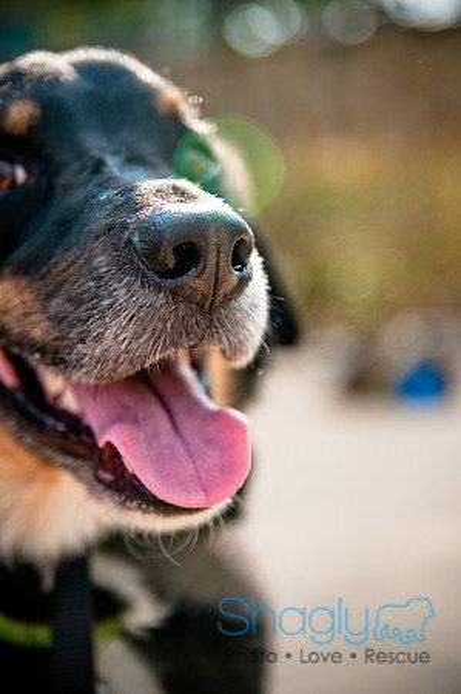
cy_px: 347
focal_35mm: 75
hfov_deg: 18.1
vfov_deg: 27.0
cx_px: 230
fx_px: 1444
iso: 400
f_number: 2.8
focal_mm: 50
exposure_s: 1/2500
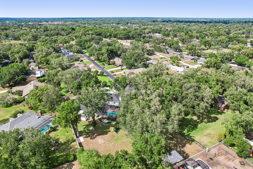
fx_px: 155
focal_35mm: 22
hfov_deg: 78.6
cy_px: 84
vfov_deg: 57.2
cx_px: 126
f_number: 2.8
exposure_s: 1/1600
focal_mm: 8.4
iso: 120
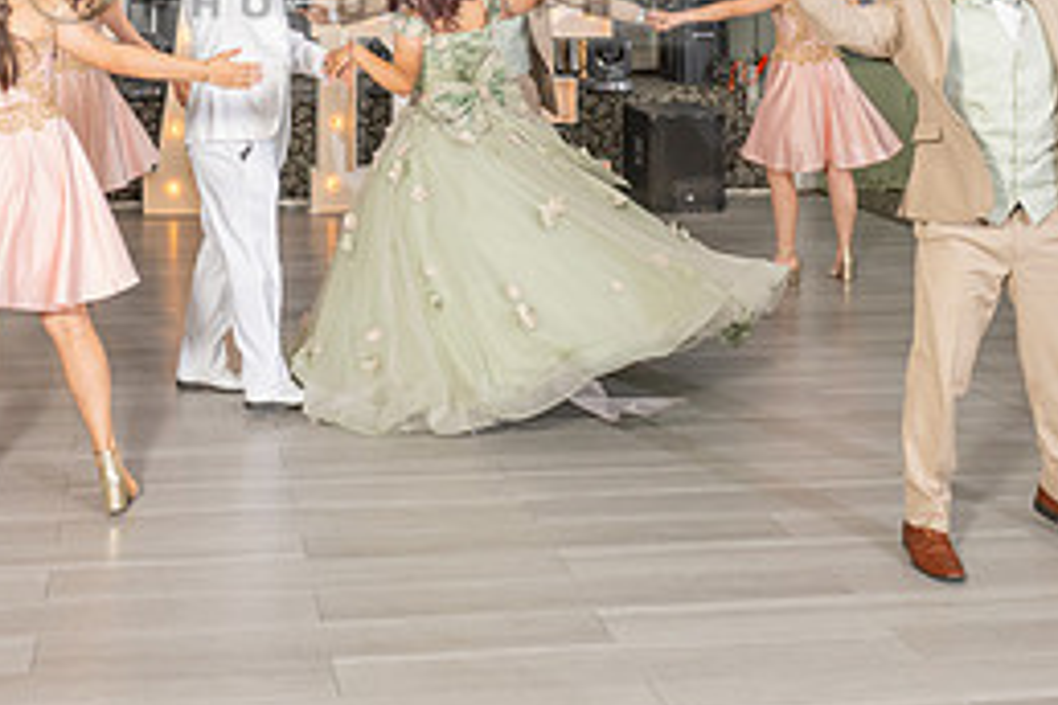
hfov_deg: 36.5
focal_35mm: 54
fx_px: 1587
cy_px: -51
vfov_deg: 23.6
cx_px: 349
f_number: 3.5
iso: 500
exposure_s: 1/160
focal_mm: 24
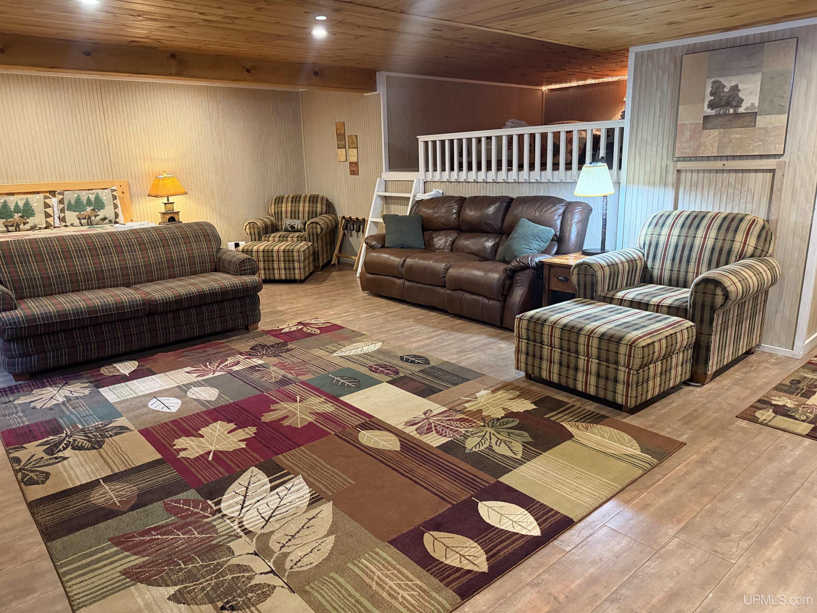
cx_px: 408
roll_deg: +2.3
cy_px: 306
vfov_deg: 56.8
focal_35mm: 24
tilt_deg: -12.7
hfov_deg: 71.6
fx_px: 566
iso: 800
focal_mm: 6.76
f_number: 1.78
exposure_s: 1/60
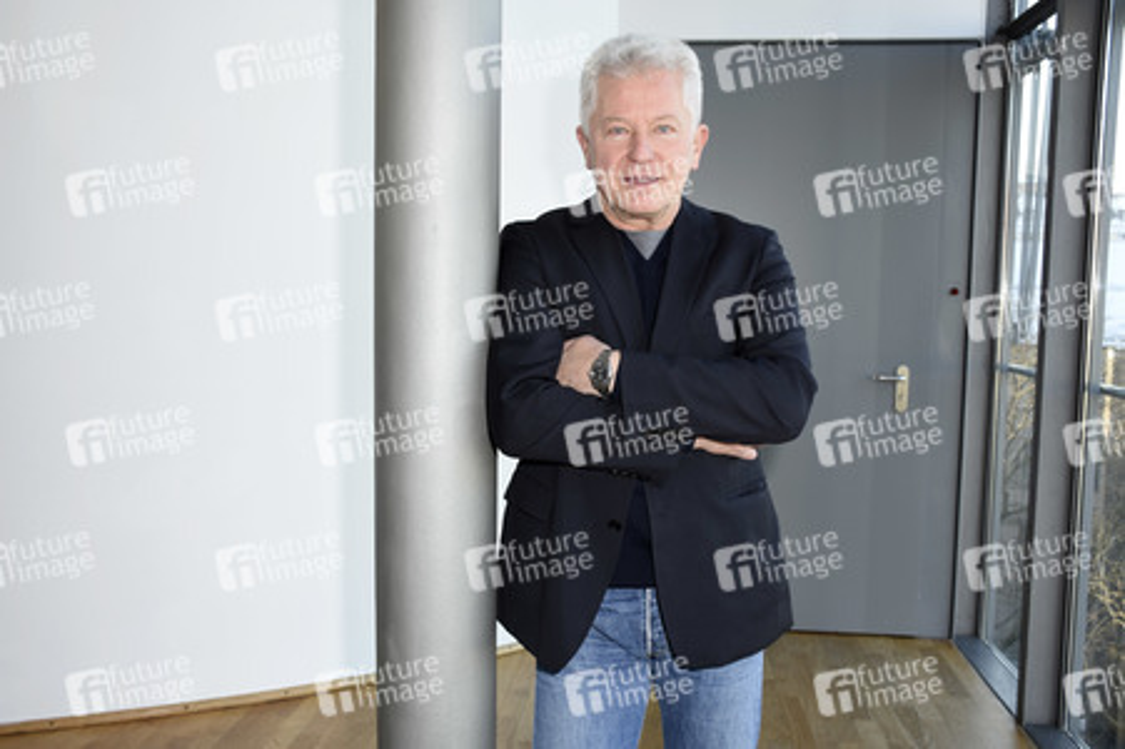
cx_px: 562
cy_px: 374
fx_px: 1030
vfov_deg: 39.9
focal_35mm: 33
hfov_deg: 57.3
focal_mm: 22
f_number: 4.5
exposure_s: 1/125
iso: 200
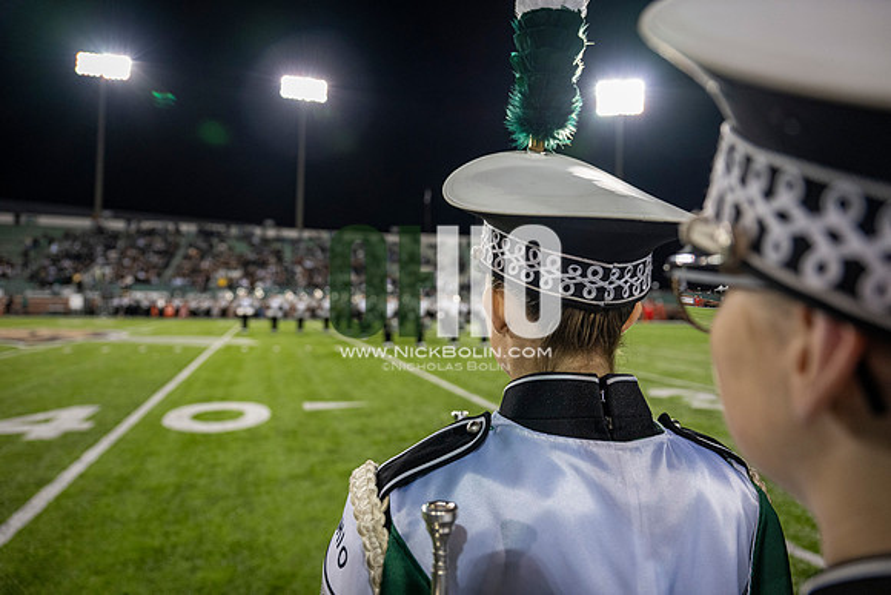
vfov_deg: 53.2
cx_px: 446
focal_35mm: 24
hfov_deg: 73.7
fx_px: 594
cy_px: 298
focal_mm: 24
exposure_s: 1/500
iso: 1250
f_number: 3.2
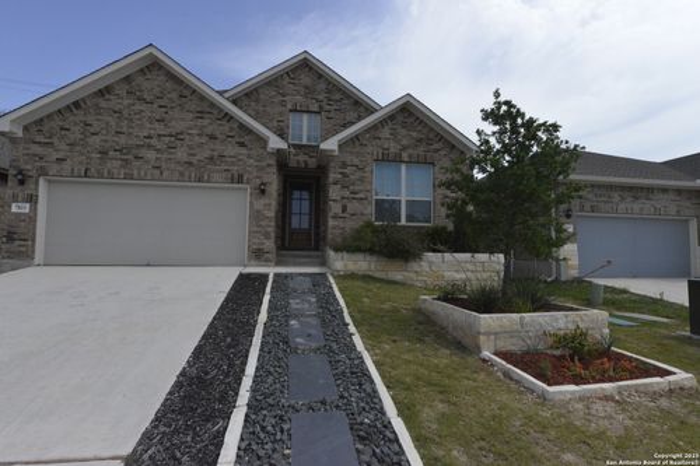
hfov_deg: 93.3
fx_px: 330
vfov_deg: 70.4
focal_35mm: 17
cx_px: 350
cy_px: 233
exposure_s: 1/6400
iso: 6400
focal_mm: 17
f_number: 13
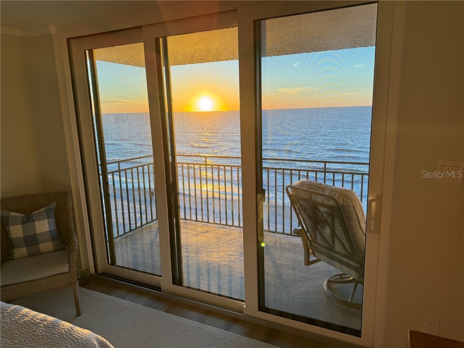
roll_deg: +1.3
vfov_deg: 56.8
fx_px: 322
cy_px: 174
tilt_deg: -10.6
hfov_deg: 71.6
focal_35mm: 24
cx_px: 232
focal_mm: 6.86
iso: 64
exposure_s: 1/204
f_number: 1.78
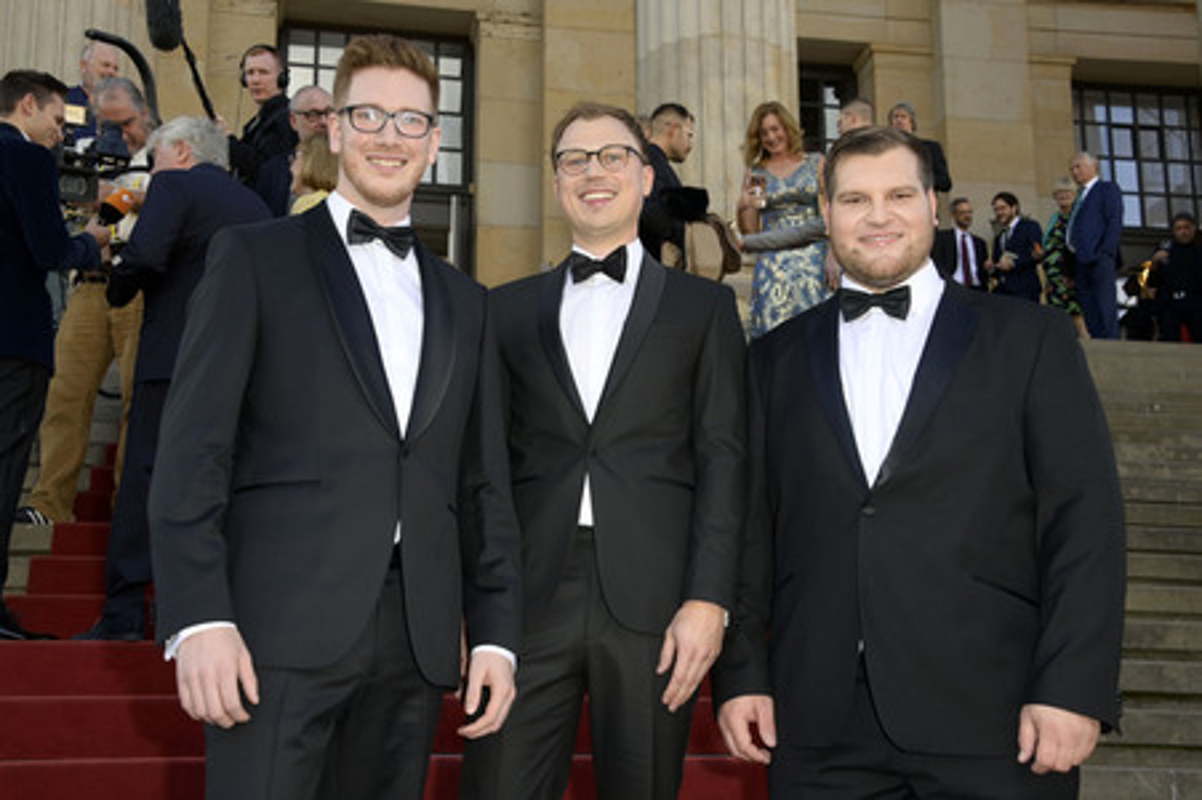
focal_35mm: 45
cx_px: 601
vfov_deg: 29.8
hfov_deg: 43.6
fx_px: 1501
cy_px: 400
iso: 400
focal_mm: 45
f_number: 7.1
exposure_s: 1/200
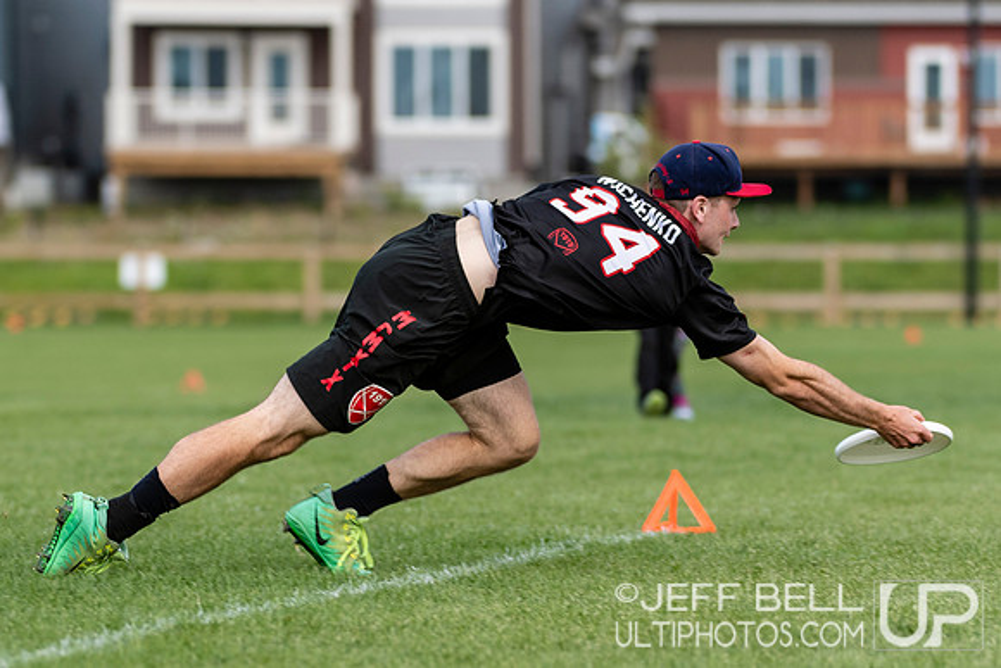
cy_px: 456
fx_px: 13132
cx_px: 327
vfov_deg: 2.9
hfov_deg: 4.4
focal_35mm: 472
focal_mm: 200
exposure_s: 1/1000
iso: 140
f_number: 4
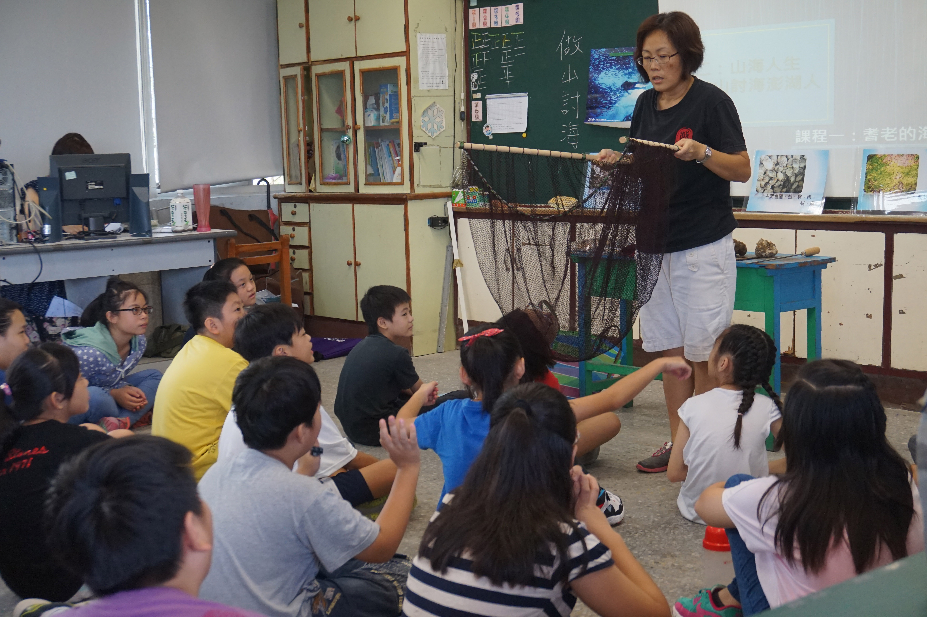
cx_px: 464
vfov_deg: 26.5
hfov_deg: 38.9
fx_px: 1313
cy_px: 308
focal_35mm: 51
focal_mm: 34
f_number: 5
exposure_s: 1/160
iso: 1250
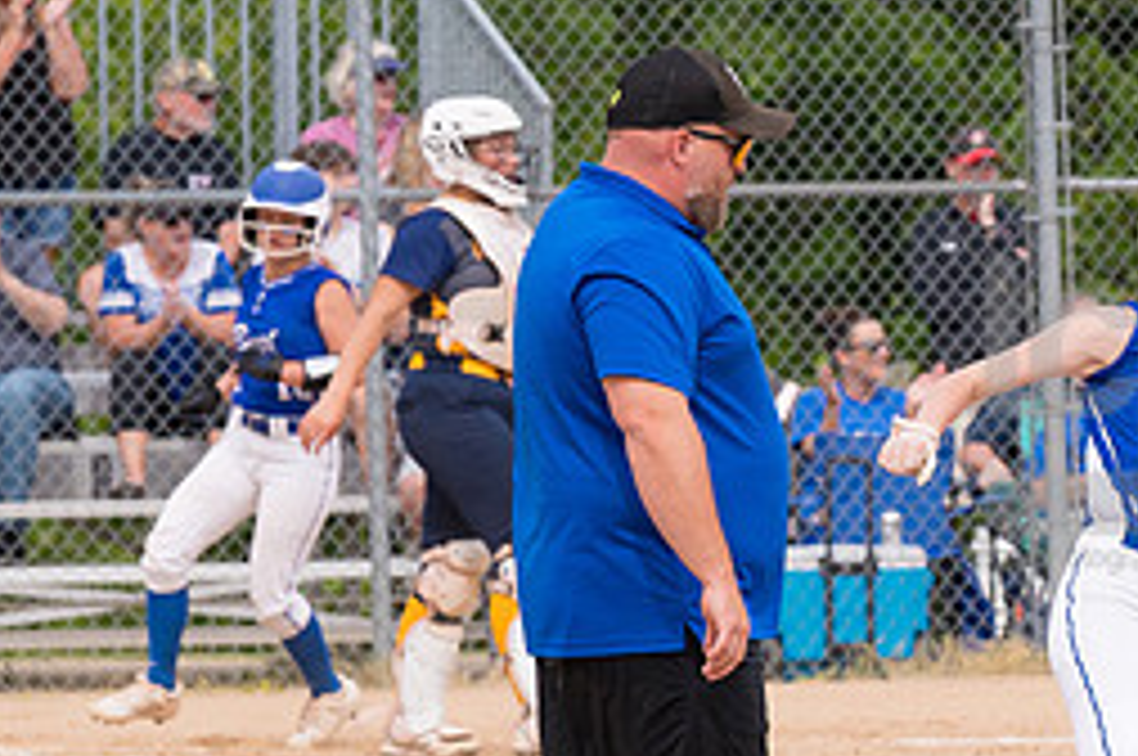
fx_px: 17395
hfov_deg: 3.7
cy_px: 414
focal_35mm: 551
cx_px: 1120
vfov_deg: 2.5
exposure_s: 1/1600
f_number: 5.6
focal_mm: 160
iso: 320
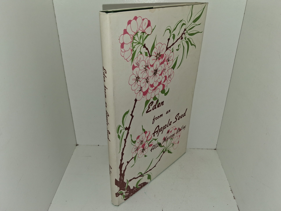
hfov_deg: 65.3
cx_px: 140
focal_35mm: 27
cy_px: 106
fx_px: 219
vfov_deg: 51.4
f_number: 1.8
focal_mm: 4
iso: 32
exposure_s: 1/120
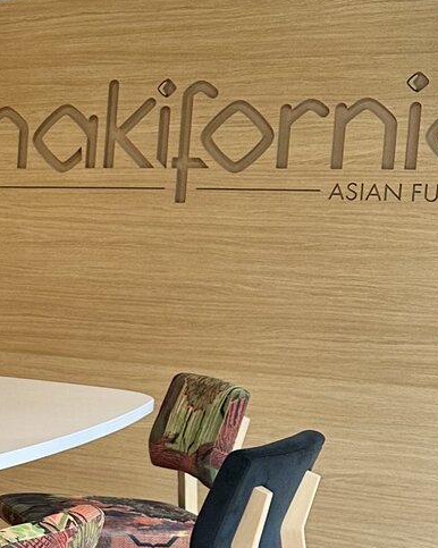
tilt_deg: -8.6
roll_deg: -1.6
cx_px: -386
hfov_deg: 13.9
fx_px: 1573
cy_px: 405
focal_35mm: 97
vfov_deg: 19.6
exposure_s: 1/50
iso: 125
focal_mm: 6.86
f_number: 1.78
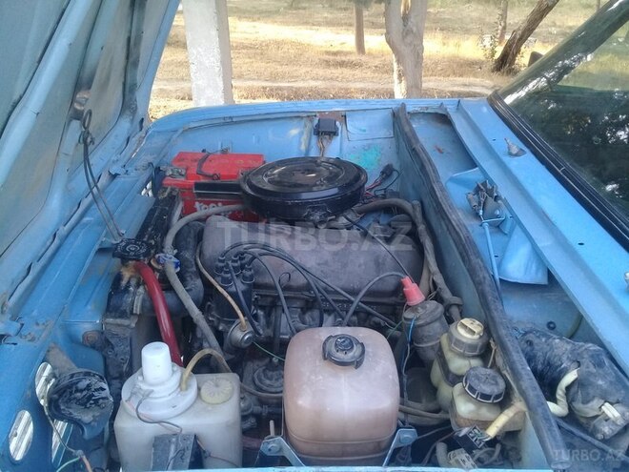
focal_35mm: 31
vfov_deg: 45.4
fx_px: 563
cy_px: 236
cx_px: 314
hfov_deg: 58.4
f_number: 2.2
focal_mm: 3.3
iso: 64
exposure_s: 1/50
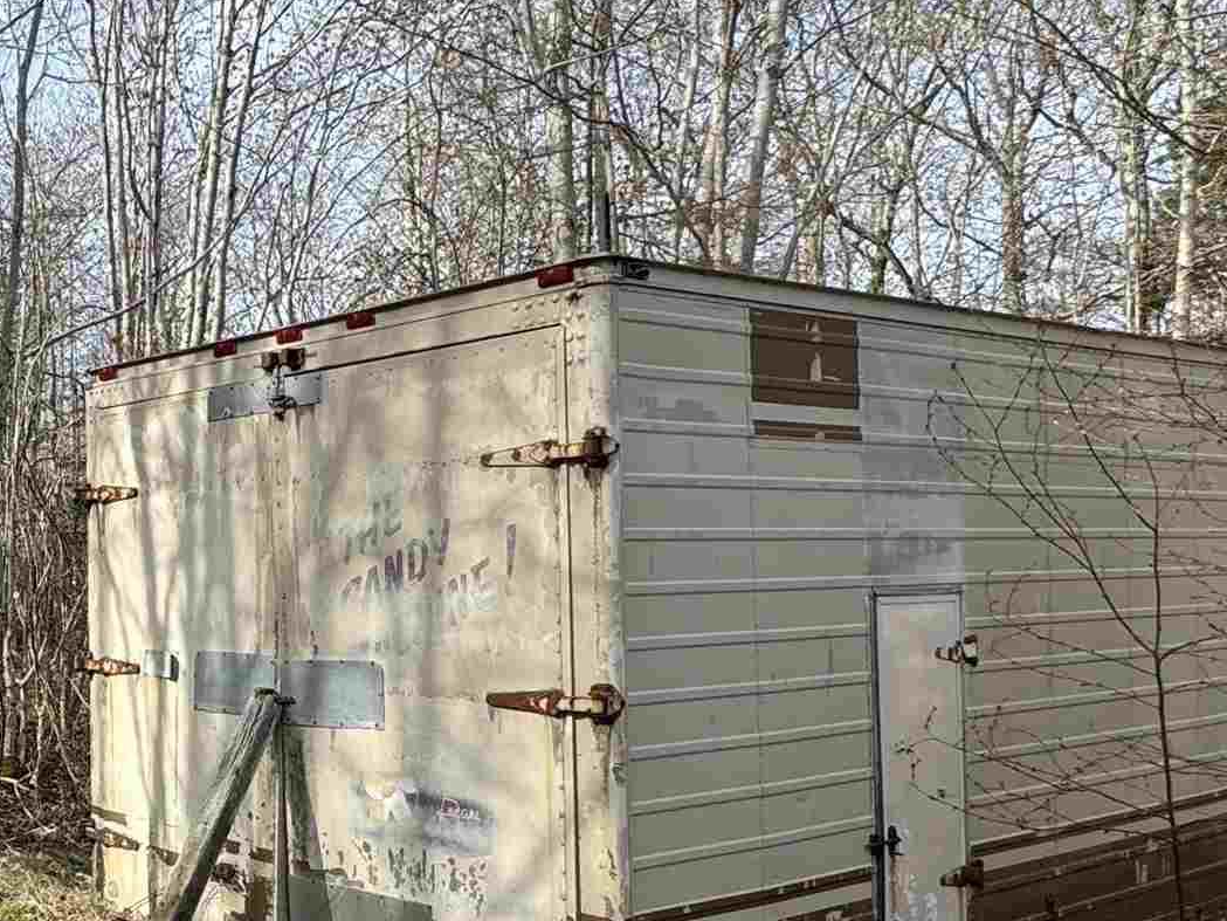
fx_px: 1453
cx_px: -64
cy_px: 612
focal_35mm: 41
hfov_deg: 39.1
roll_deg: +1.6
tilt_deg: +0.2
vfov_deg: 34.8
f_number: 2.2
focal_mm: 2.22
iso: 40
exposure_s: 1/889
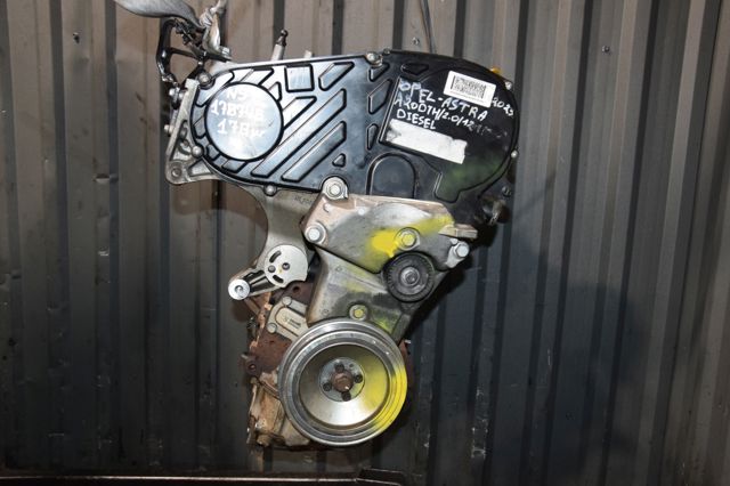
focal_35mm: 33
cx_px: 365
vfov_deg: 39.9
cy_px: 243
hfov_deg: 57.2
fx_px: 669
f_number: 5.6
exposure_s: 1/60
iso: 1600
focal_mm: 22
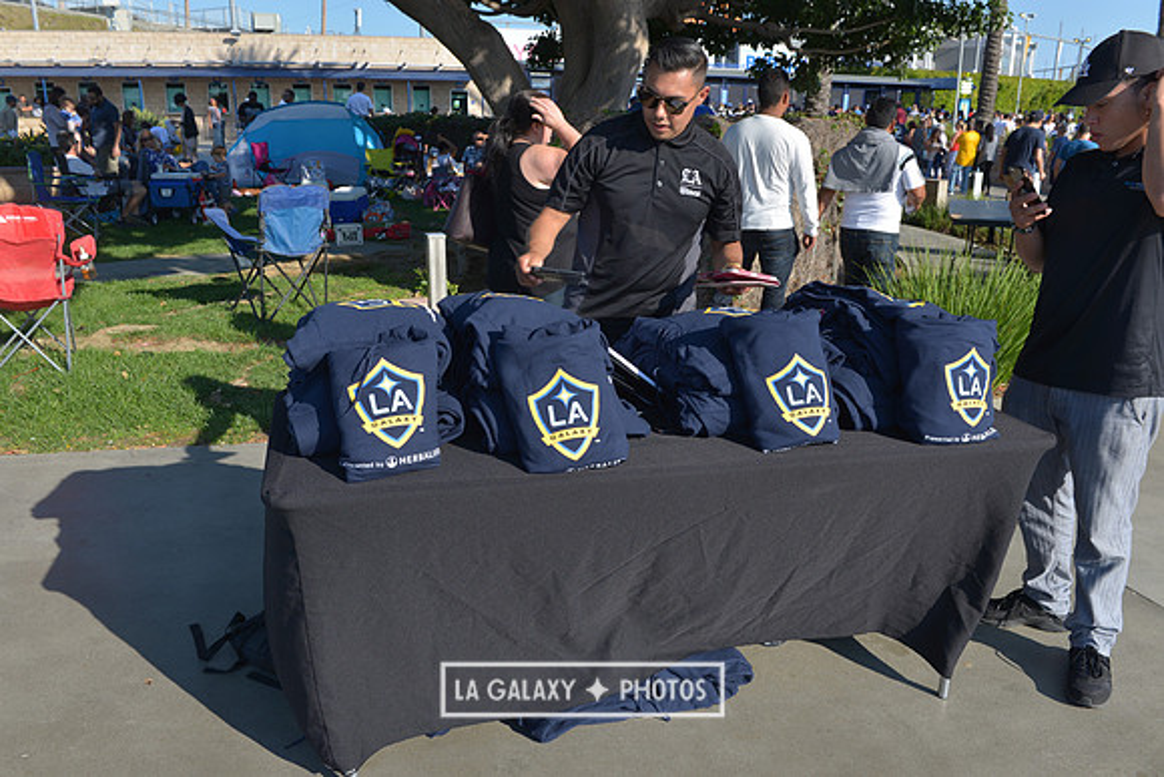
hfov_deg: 65.5
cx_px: 582
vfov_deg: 46.4
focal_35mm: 28
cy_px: 388
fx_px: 906
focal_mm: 28
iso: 100
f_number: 8
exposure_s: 1/200
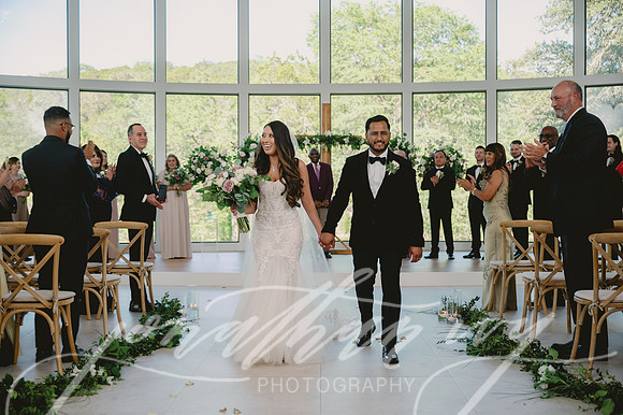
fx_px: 813
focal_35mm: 47
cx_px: 312
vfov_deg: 28.6
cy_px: 208
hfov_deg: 41.9
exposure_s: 1/200
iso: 125
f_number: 2.8
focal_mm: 47
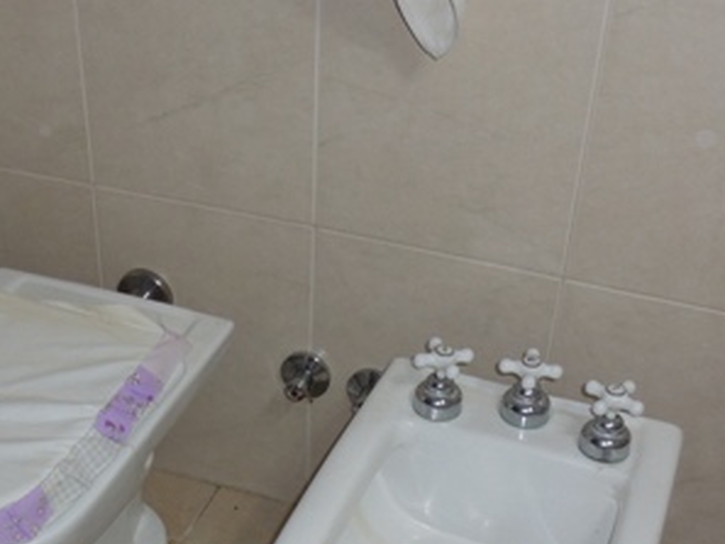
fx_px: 1173
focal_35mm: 56
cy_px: 422
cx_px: 254
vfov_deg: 25.7
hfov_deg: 34.1
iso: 125
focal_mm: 4.6
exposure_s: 1/25
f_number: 3.5
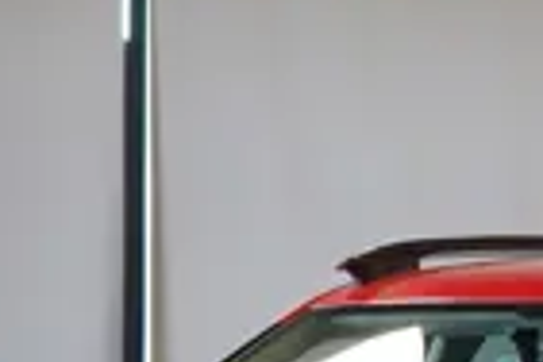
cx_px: 655
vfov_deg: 4.9
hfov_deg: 7.3
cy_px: 512
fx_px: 4223
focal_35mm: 280
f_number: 5
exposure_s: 1/160
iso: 1600
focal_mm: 55
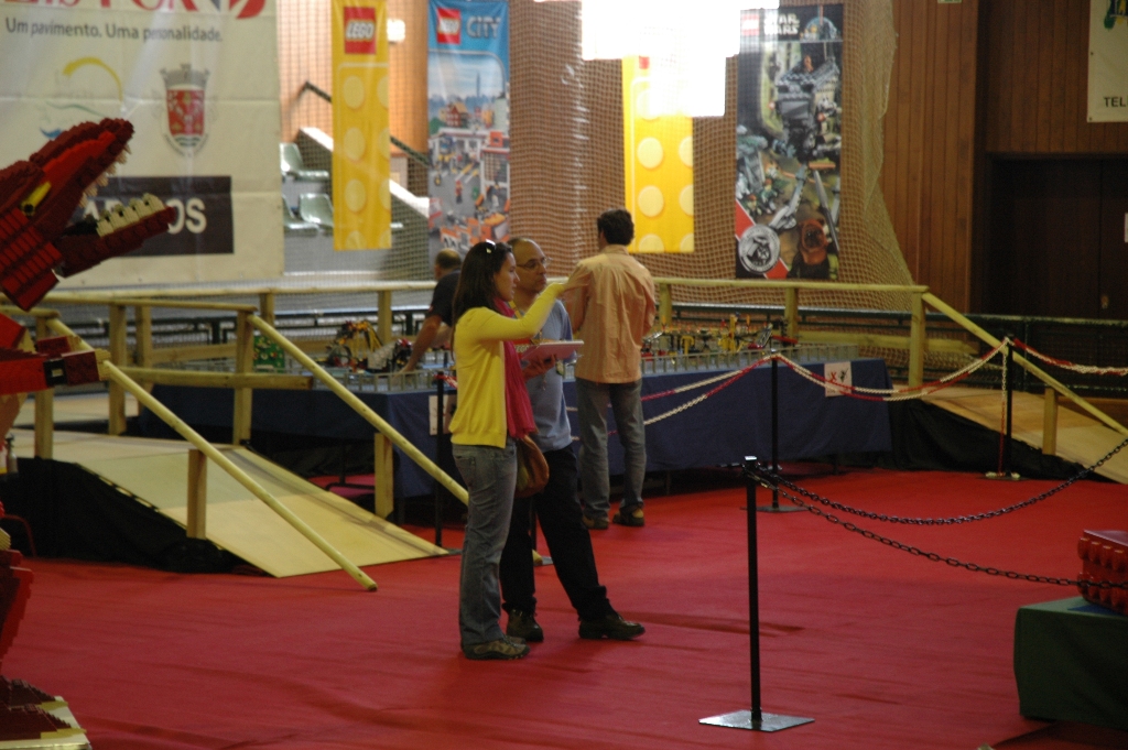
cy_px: 375
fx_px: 3287
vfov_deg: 13.0
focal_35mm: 105
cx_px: 564
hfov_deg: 19.5
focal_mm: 70
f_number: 4.5
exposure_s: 1/15
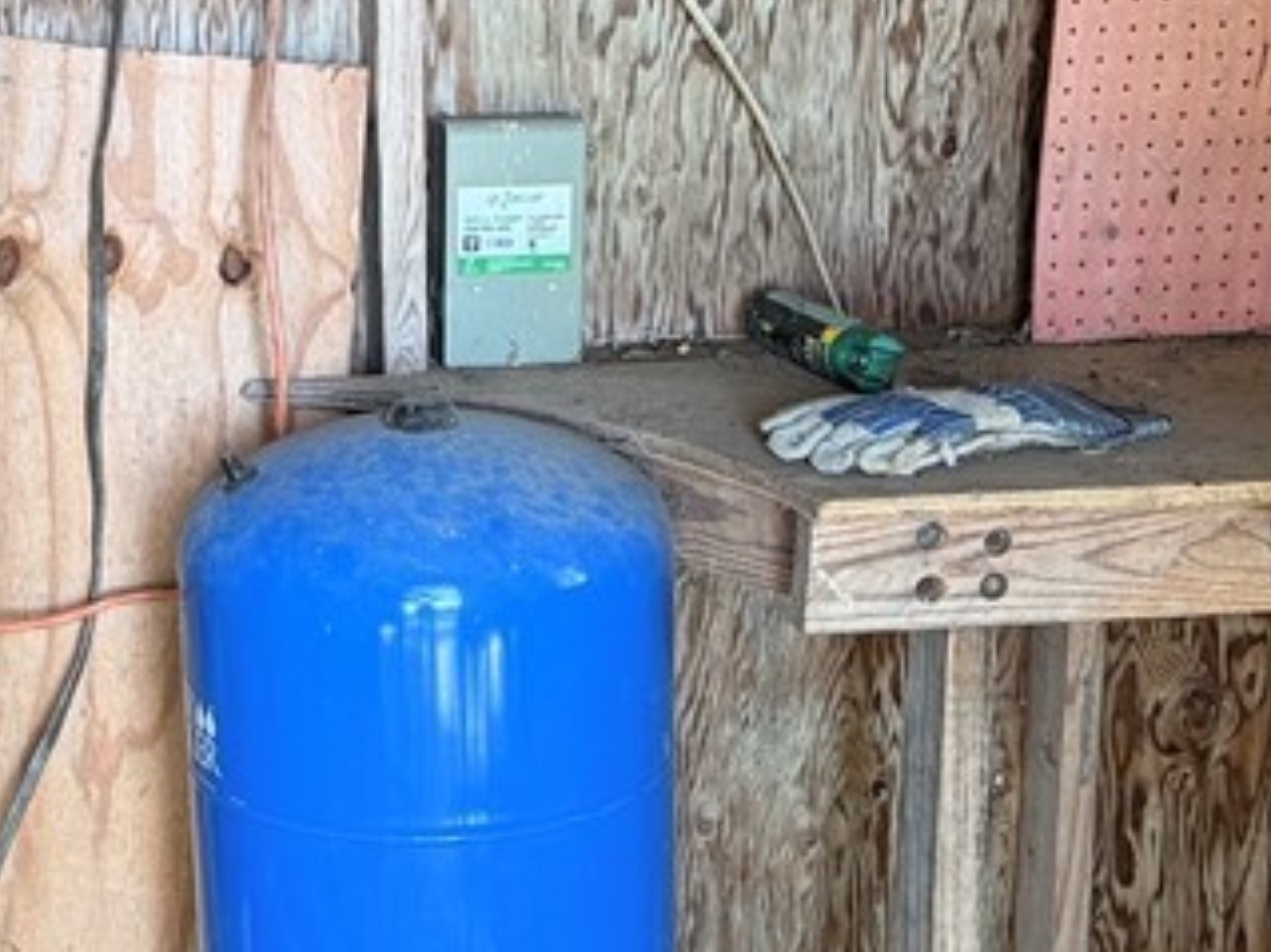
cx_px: 251
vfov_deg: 19.1
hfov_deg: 24.9
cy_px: 546
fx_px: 2826
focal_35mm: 77
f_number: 1.78
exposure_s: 1/60
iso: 250
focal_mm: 6.76
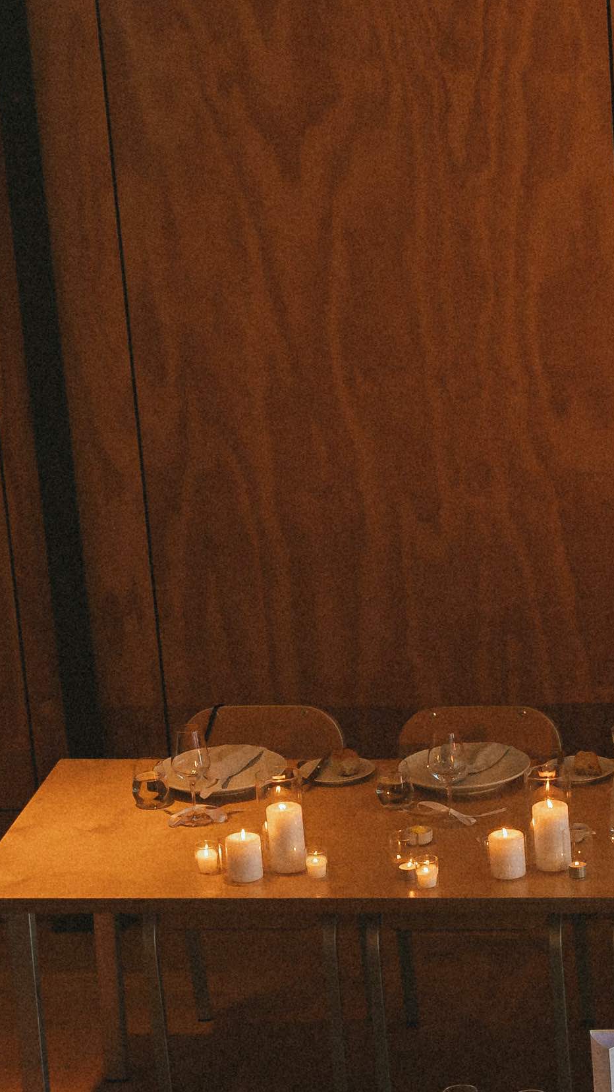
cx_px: 1049
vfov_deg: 13.6
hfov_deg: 7.6
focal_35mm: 155
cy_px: 1166
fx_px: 4489
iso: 320
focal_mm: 35
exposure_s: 1/100
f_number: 5
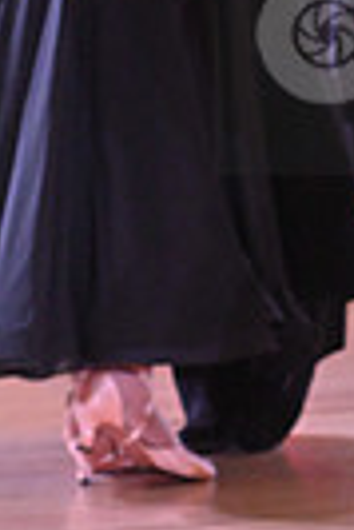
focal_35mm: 504
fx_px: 7414
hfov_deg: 2.7
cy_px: 44
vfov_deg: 4.1
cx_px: 766
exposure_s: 1/320
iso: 3200
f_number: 5
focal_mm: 116
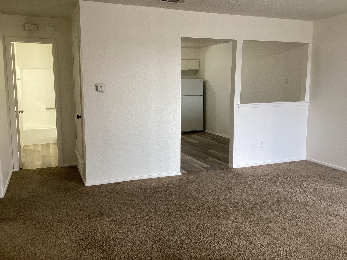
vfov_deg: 45.4
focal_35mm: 31
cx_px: 174
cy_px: 130
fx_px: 311
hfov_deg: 58.4
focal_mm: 3.3
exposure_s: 1/60
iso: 125
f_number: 2.4
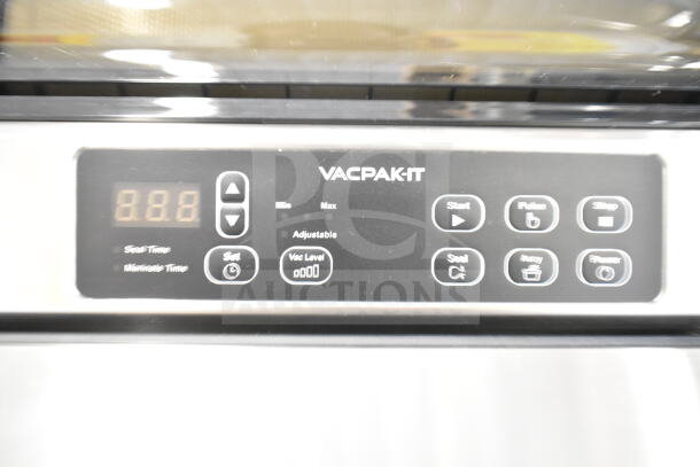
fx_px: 700
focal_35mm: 36
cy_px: 234
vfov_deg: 36.9
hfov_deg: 53.1
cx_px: 350
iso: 4000
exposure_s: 1/40
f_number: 4
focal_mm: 24
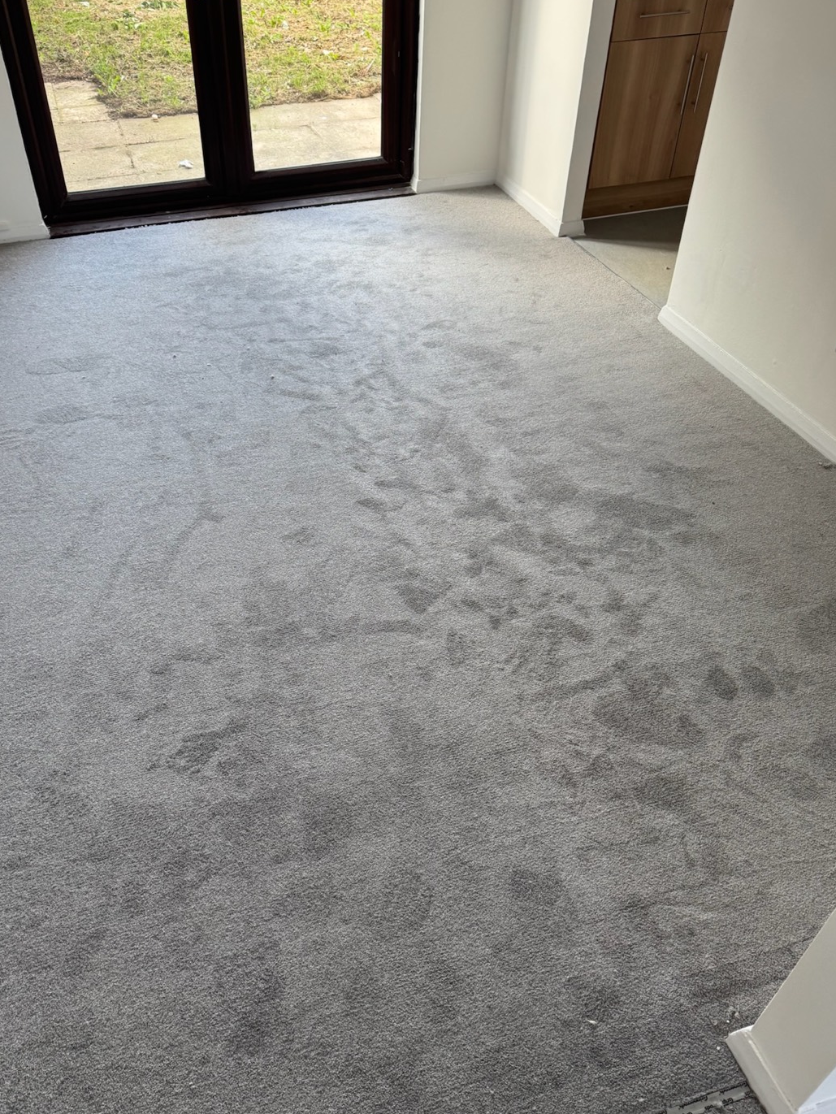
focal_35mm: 28
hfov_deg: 49.6
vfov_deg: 63.3
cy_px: 616
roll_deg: -2.1
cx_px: 356
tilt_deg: -41.7
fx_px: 901
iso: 100
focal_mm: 6.76
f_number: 1.78
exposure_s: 1/121
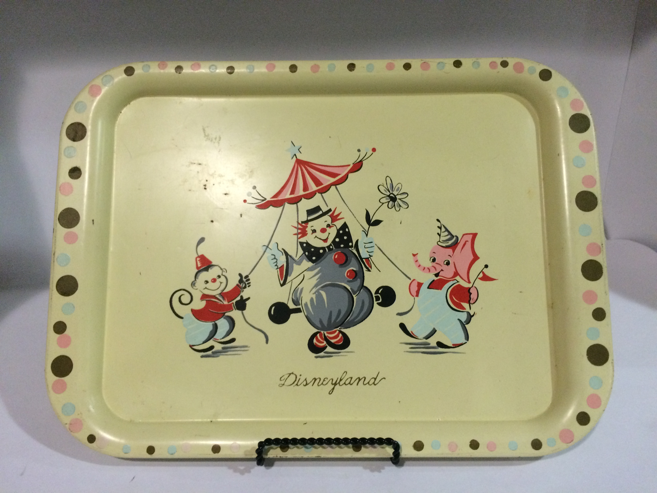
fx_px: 550
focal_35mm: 29
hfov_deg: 61.7
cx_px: 328
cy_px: 246
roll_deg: +0.8
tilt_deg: -23.4
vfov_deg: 48.2
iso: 200
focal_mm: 4.15
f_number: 2.2
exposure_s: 1/30
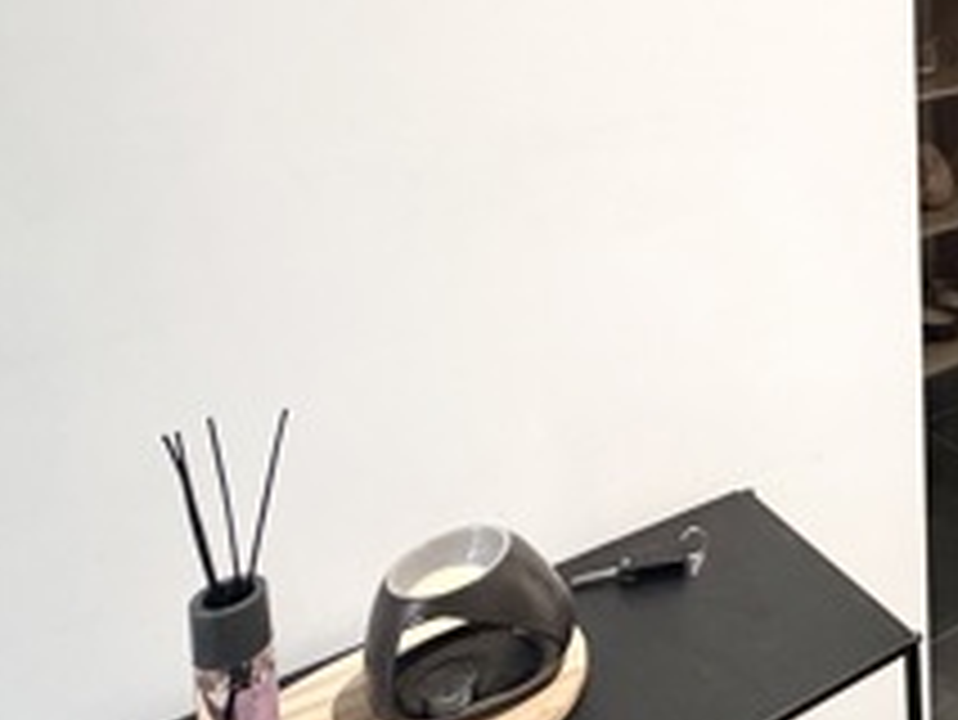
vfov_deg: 31.2
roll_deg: +0.8
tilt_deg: -6.8
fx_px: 1163
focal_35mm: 42
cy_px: -36
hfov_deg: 38.6
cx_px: 1003
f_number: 2.2
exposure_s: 1/50
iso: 400
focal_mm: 2.22
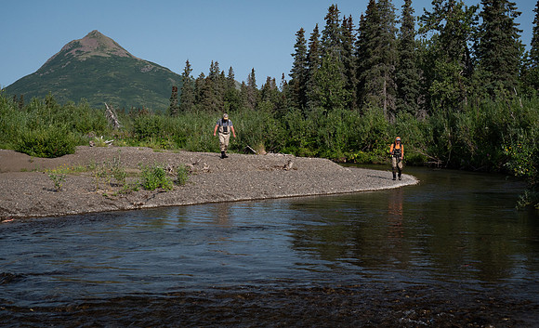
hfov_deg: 34.3
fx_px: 874
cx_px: 260
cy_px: 180
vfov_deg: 21.3
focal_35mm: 60
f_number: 4.5
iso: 400
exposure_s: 1/800
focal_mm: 27
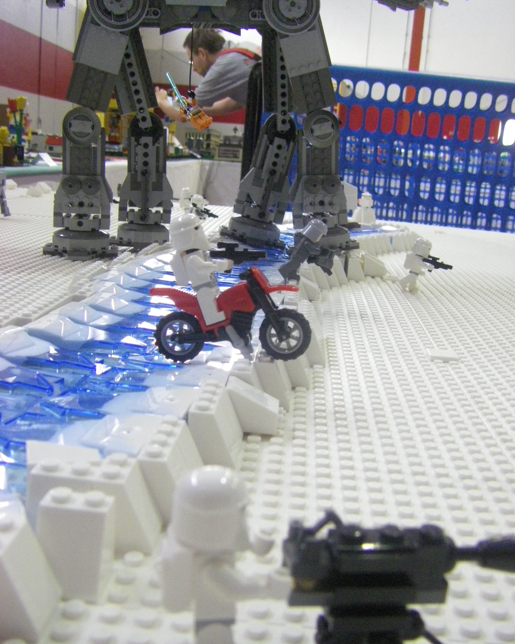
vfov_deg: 45.8
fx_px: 762
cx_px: 256
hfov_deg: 37.3
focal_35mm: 40
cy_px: 342
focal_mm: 6.3
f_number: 3.5
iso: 640
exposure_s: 1/50
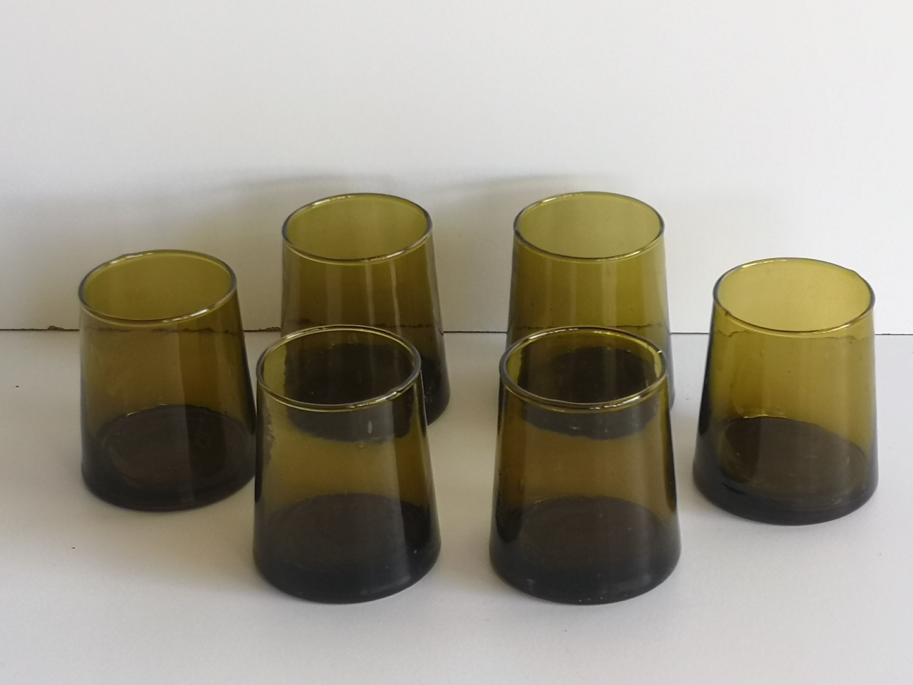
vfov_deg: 16.4
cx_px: 456
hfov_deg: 21.8
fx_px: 2374
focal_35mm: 90
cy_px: 342
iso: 64
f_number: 1.8
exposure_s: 1/90
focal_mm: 3.95
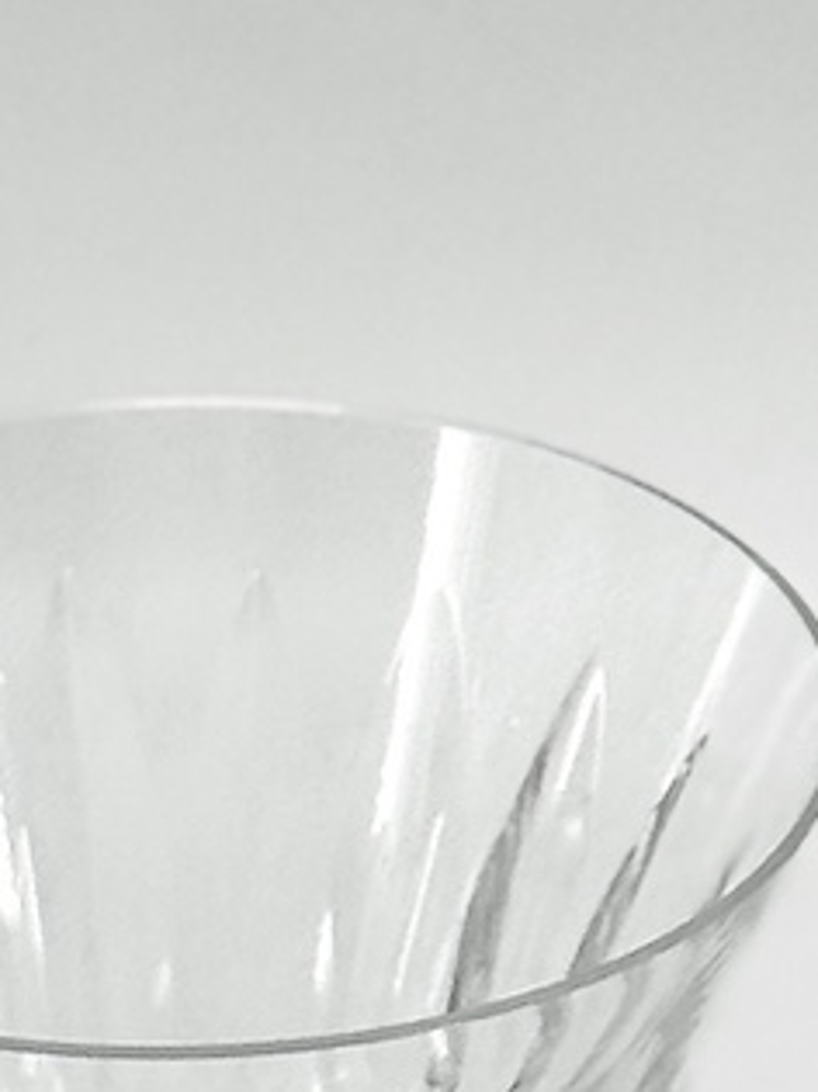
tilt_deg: -30.4
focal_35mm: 293
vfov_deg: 6.7
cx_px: 381
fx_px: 9238
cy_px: 1012
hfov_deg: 5.1
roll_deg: +0.2
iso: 64
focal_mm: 6.86
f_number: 1.78
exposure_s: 1/1637
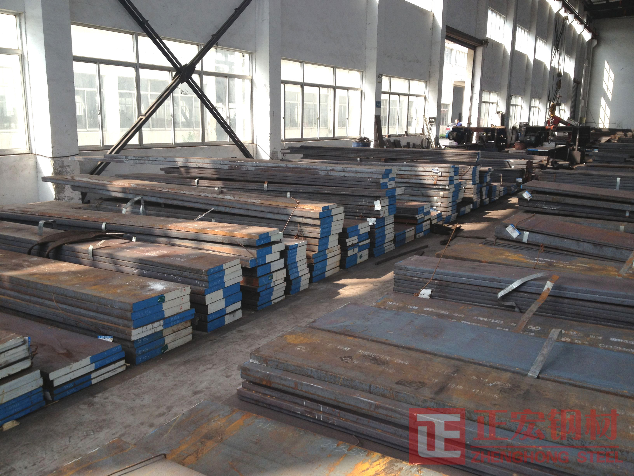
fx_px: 641
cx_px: 317
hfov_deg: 52.6
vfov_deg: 40.7
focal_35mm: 35
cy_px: 238
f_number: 2.4
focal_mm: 4.28
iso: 50
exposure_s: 1/240
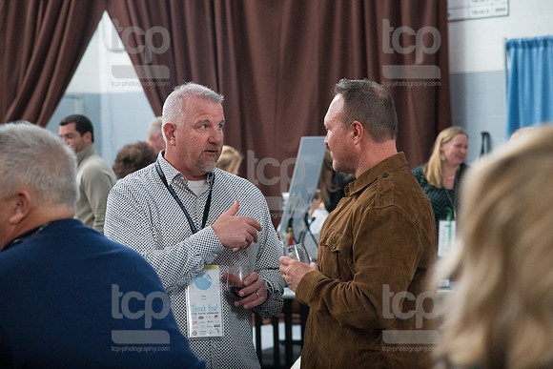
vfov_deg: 11.4
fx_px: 1844
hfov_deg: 17.1
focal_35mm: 120
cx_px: 276
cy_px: 184
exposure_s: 1/250
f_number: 5.6
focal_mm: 120
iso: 4000
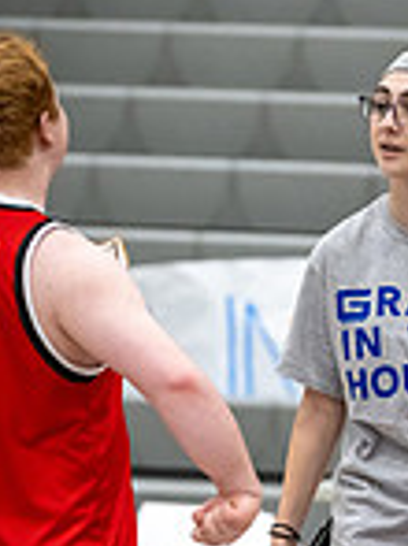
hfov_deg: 3.7
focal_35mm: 398
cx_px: 404
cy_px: 576
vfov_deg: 5.0
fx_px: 6264
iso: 3200
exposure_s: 1/800
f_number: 2.8
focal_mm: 135
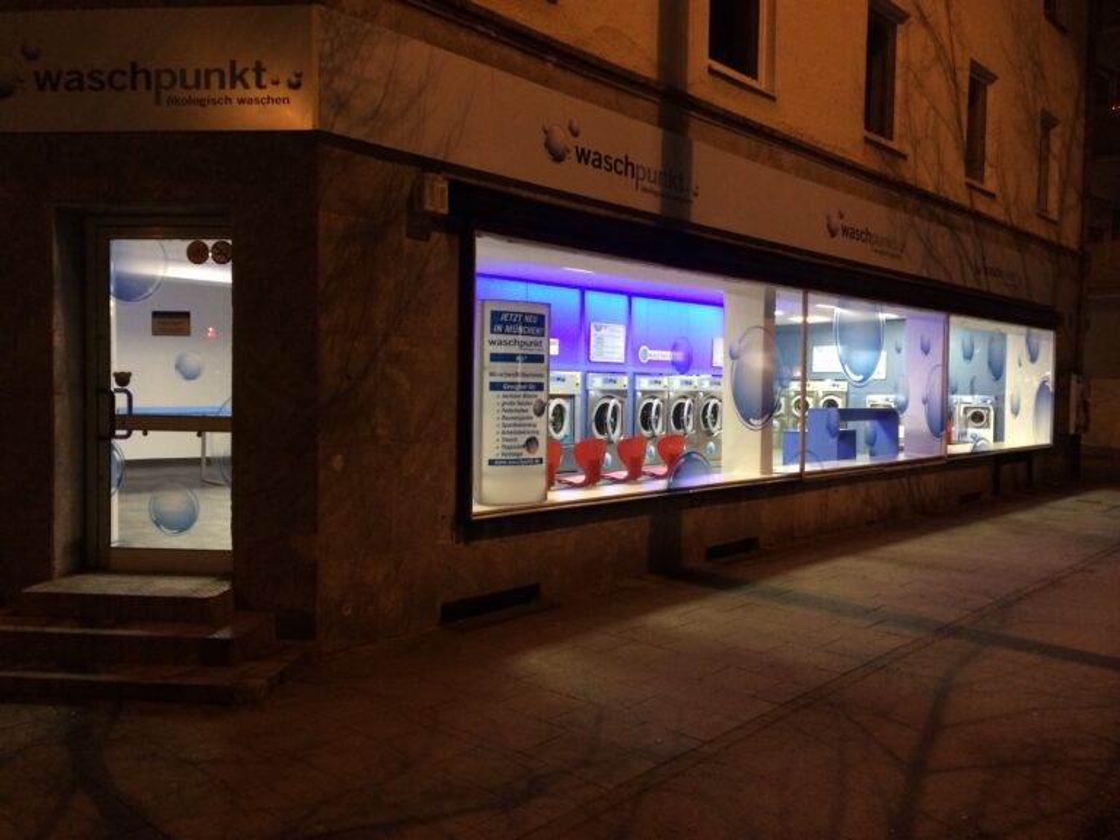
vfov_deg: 46.8
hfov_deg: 60.0
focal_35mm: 30
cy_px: 420
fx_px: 971
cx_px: 560
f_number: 2.2
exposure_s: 1/17
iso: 320
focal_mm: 4.12
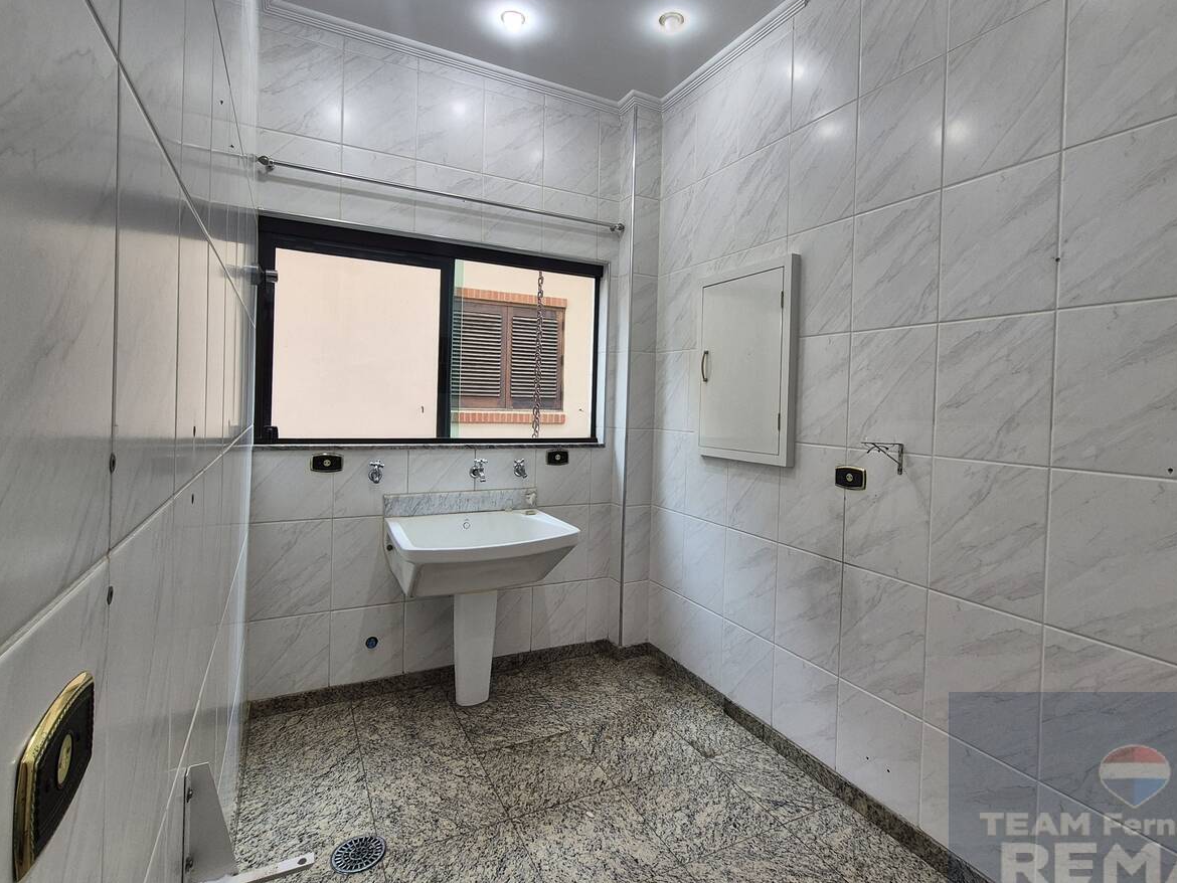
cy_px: 398
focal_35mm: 16
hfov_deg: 94.5
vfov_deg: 77.9
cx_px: 594
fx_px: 544
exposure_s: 1/120
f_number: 2.2
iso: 50
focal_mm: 2.2
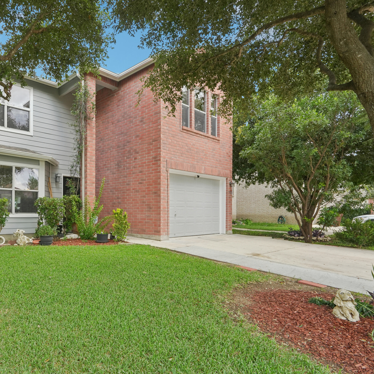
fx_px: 257
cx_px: 70
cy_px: 187
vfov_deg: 72.1
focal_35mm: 21
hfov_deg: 65.0
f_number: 9
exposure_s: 1/125
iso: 800
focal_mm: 14
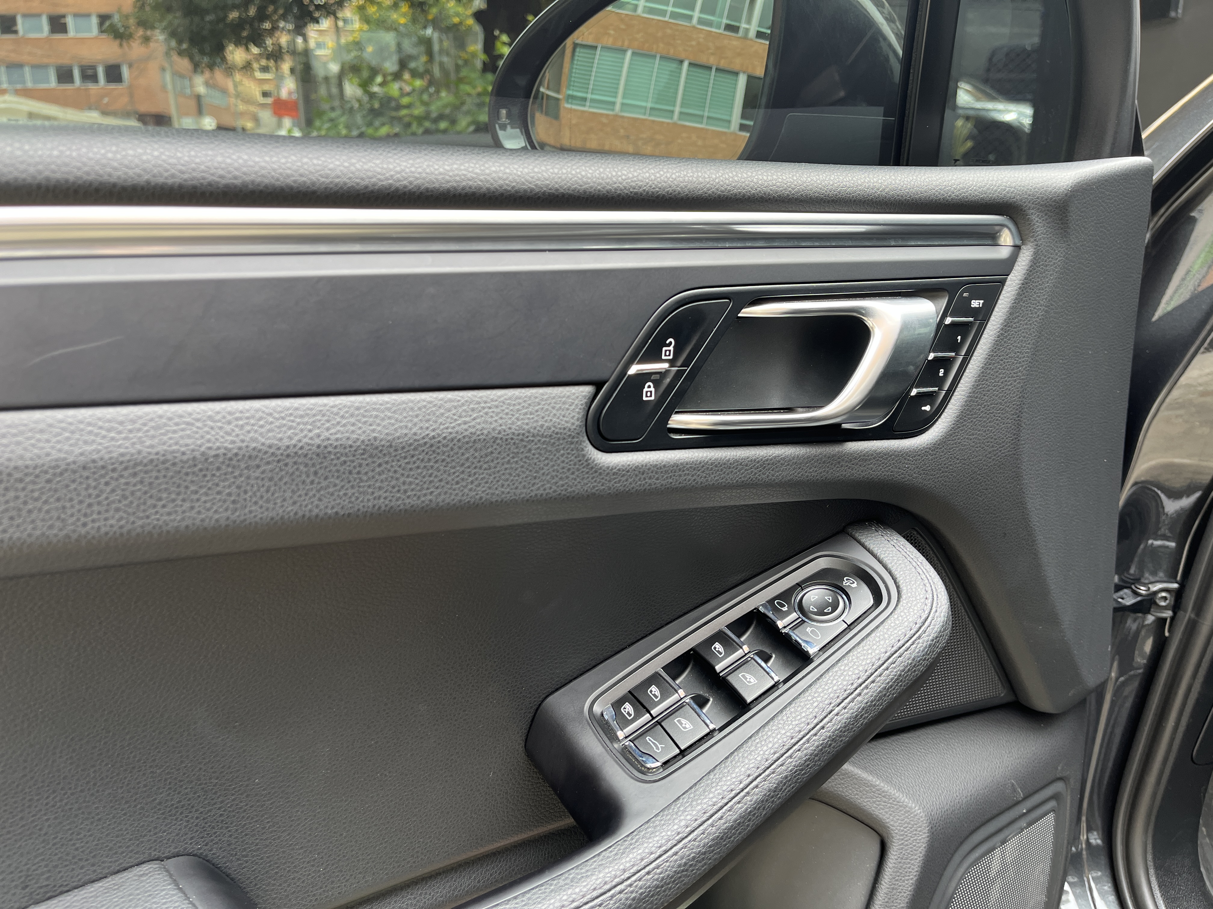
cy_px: 454
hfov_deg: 67.3
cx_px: 606
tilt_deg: -18.9
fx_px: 911
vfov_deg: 53.1
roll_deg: +0.2
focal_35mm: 26
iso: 64
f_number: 1.6
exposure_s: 1/143
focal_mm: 5.1
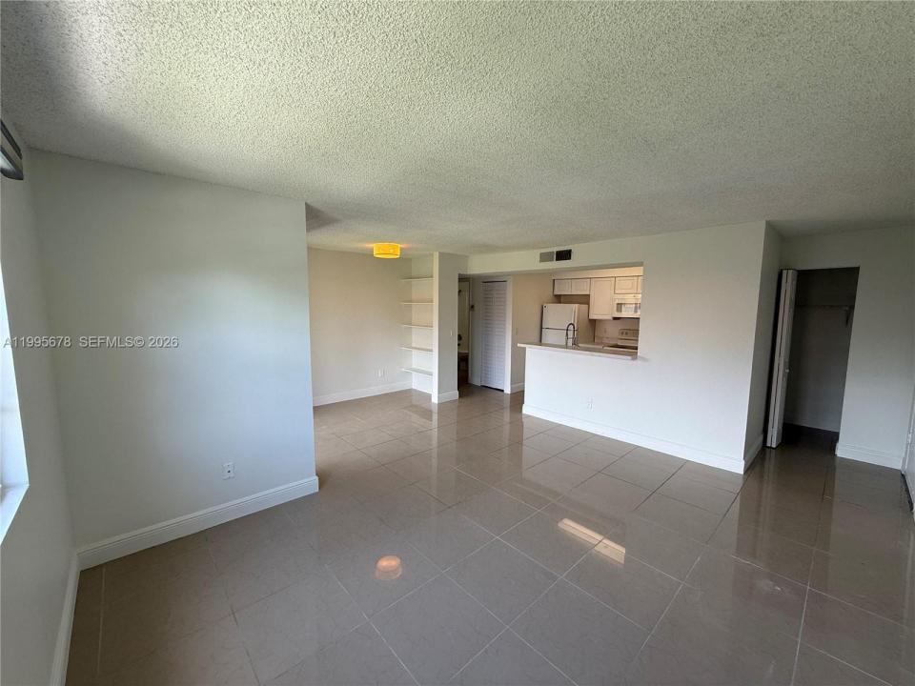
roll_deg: -0.4
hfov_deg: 102.1
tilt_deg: -4.7
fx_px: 370
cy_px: 343
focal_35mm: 14
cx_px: 458
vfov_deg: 85.7
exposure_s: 1/99
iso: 50
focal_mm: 2.22
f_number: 2.2
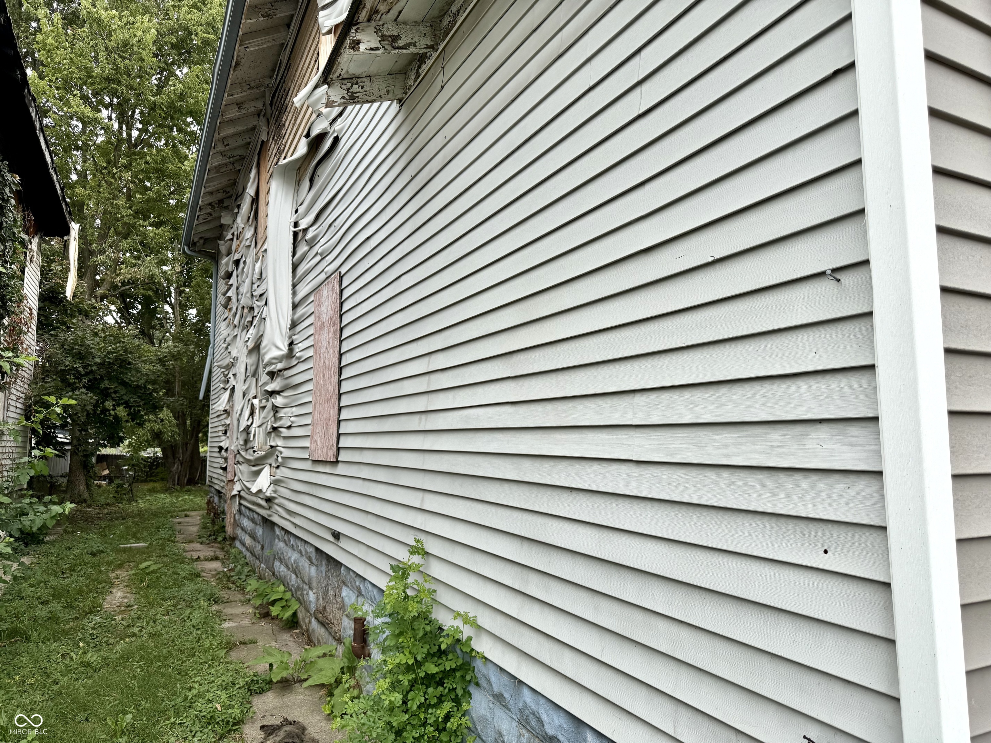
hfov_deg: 71.6
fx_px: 687
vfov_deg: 56.8
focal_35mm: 24
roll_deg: +0.0
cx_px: 496
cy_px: 372
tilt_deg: +5.7
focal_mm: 6.76
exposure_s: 1/2370
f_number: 1.78
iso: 80
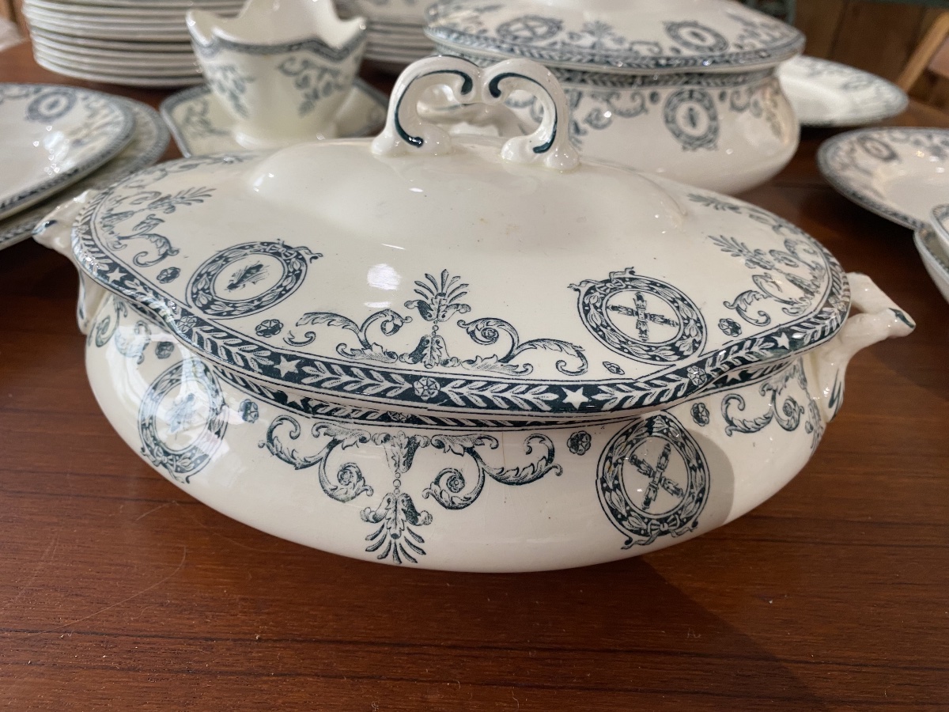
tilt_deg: -34.3
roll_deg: -3.8
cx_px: 474
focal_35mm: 26
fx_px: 713
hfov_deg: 67.3
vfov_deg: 53.1
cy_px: 356
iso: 125
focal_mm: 4.25
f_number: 1.8
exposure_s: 1/88
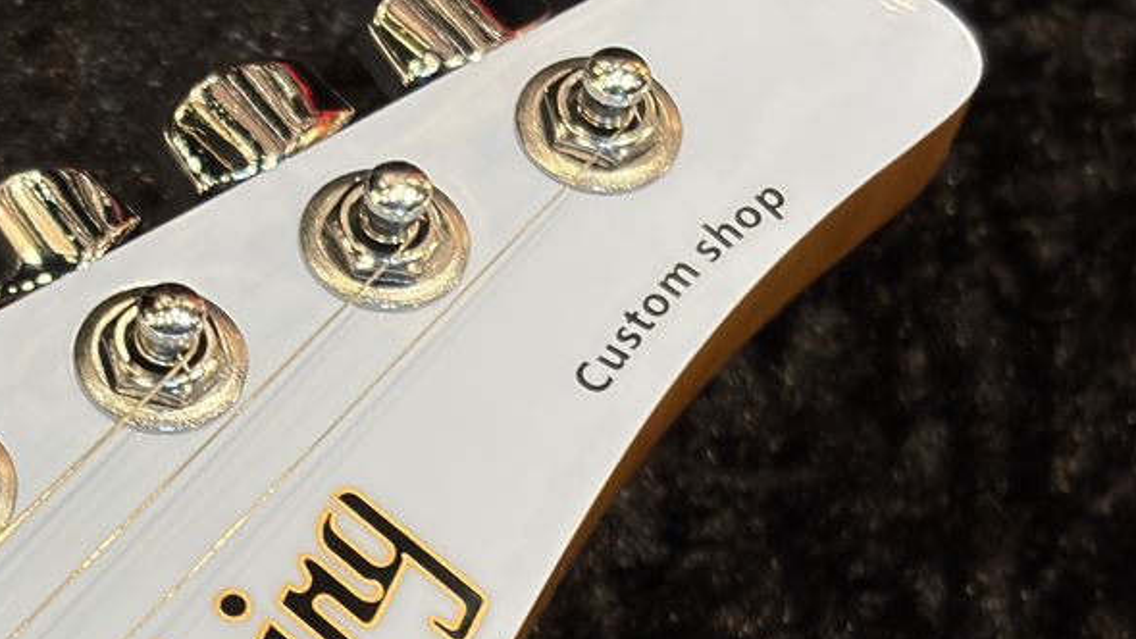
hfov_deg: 17.0
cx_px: -27
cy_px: 647
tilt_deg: -57.7
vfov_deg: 9.8
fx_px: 3705
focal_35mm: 123
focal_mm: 5.96
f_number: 1.6
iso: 64
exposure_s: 1/60
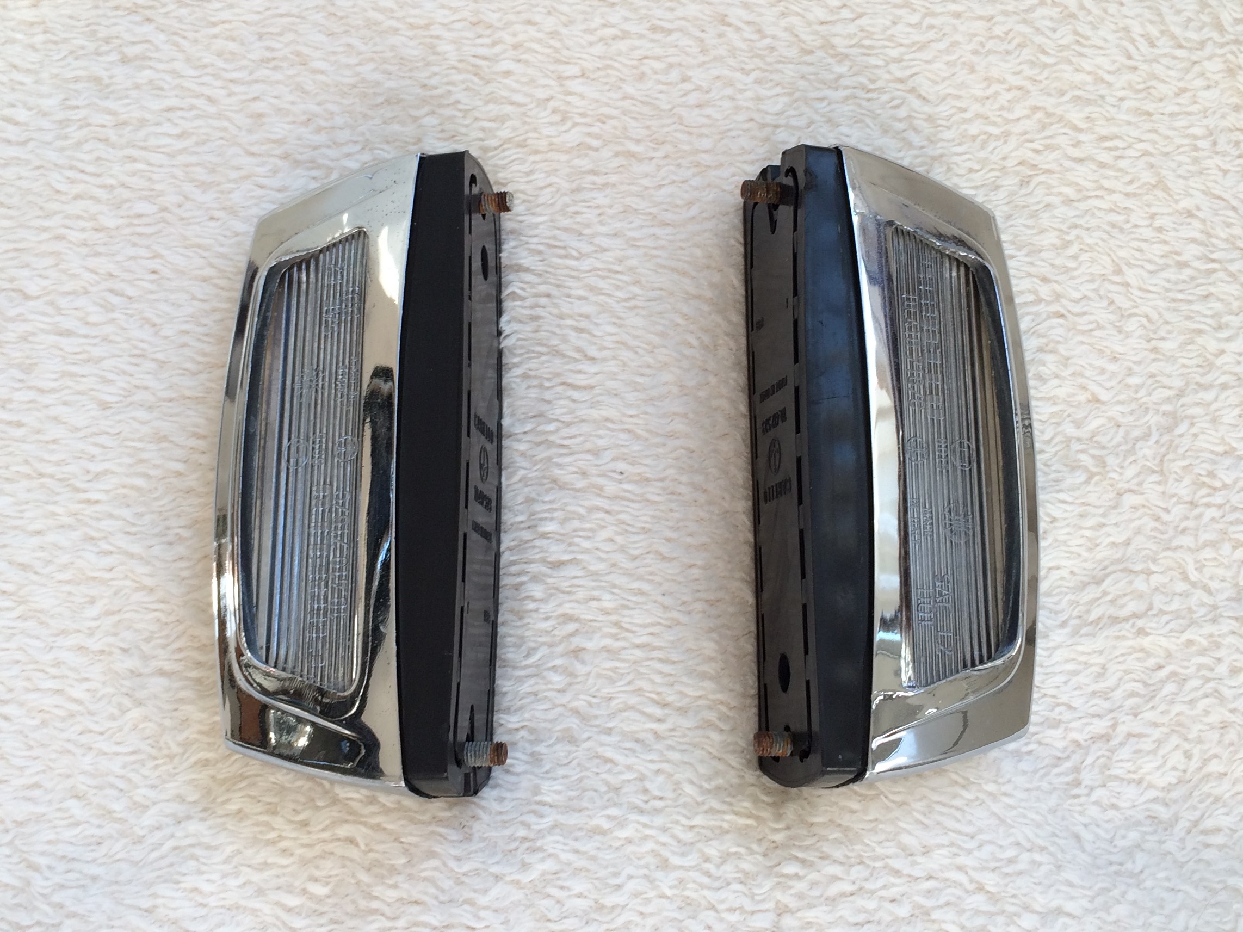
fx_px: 1041
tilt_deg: -75.4
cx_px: 622
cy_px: 466
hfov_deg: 61.7
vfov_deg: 48.2
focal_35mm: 29
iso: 32
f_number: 2.2
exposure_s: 1/121
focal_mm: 4.15
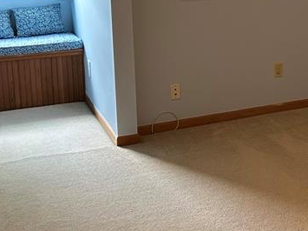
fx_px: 667
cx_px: 315
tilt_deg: -10.0
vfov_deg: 19.4
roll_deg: +0.3
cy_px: 34
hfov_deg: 24.7
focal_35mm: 75
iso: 320
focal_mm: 5.7
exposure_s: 1/60
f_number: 1.5
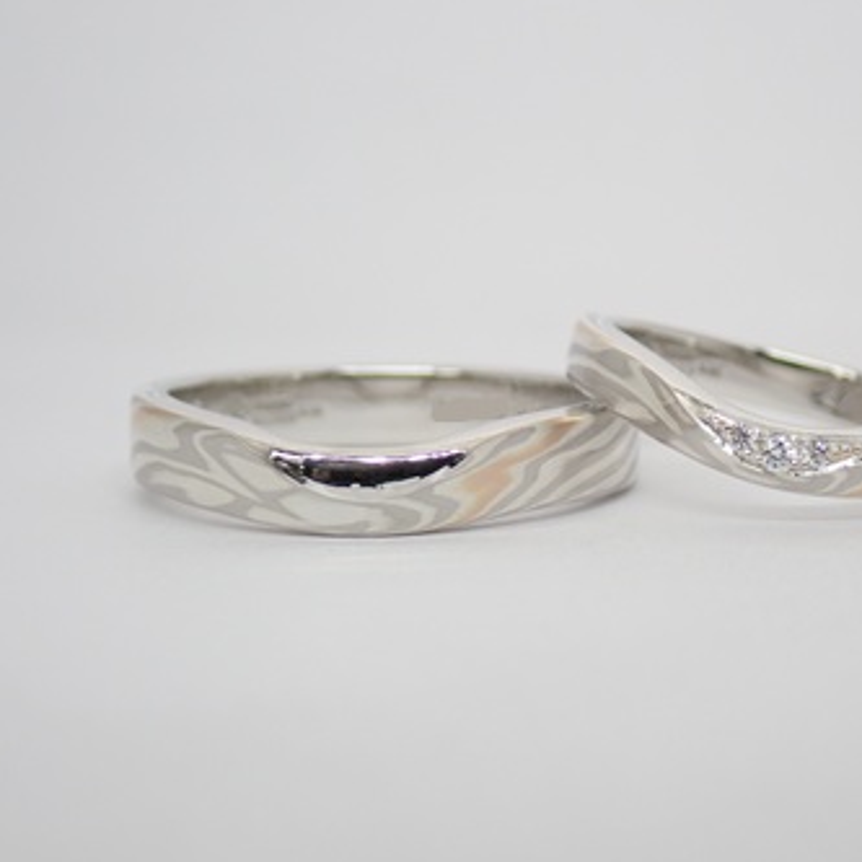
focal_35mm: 92
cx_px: 562
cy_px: 431
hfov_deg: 18.8
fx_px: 2592
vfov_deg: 18.9
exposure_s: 1/100
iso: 200
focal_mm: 13.65
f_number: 4.1
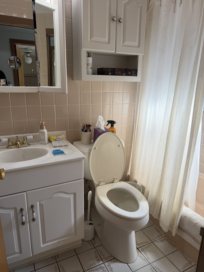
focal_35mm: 24
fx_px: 189
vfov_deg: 71.6
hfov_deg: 56.8
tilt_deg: -16.1
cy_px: 136
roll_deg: -0.9
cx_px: 102
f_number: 1.78
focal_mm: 6.76
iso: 80
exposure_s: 1/213
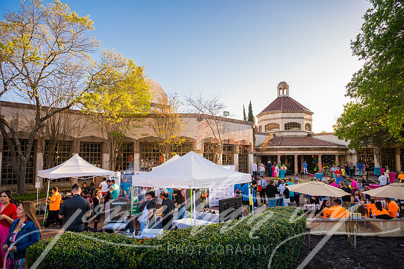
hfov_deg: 72.3
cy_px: 134
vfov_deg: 51.9
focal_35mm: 25
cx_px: 199
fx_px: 276
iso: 800
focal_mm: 24
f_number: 4.5
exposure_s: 1/1600
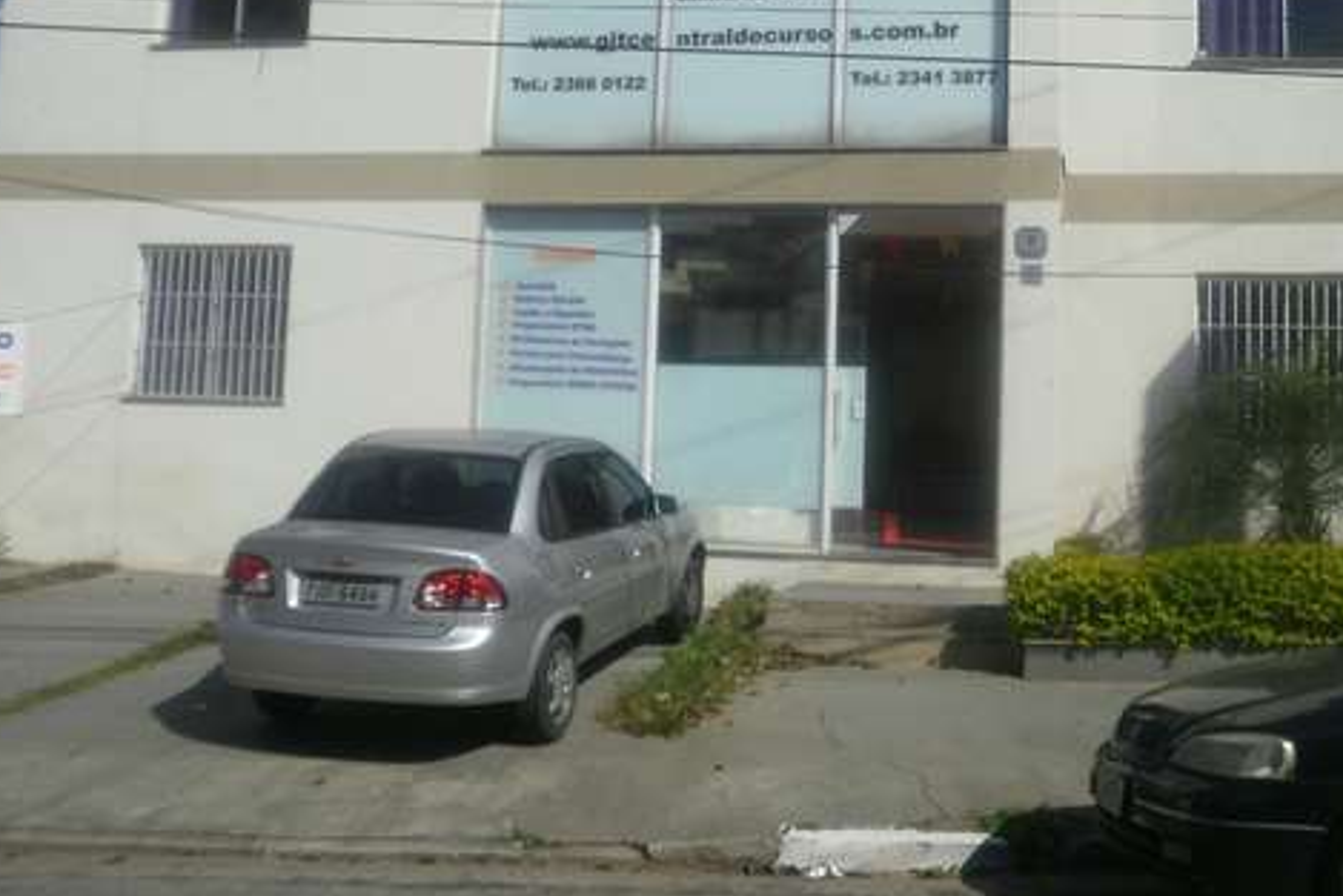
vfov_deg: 30.1
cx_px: 871
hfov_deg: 44.0
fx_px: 1642
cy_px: 235
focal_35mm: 44
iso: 100
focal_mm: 5.45
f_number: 8.5
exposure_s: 1/400
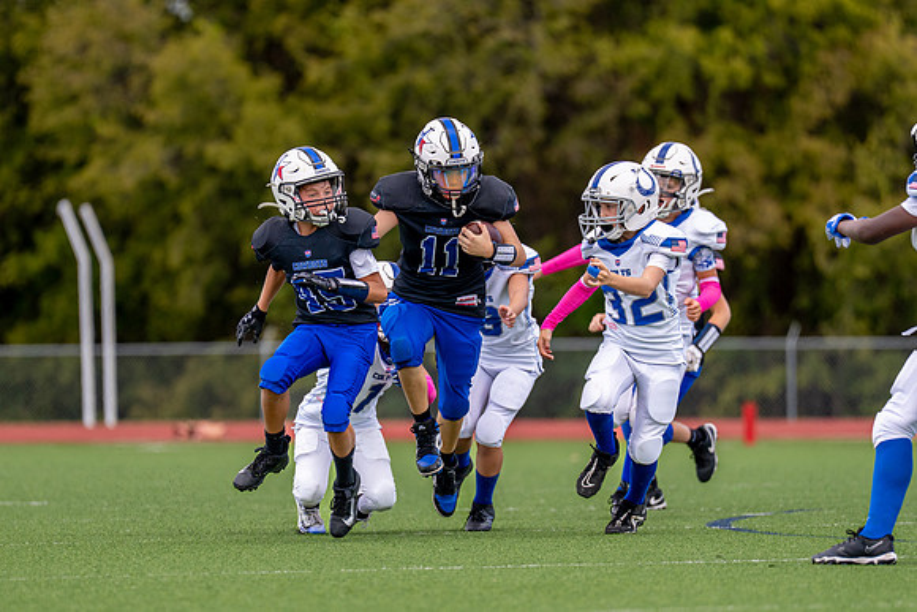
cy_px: 355
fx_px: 8402
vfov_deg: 4.2
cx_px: 403
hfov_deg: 6.2
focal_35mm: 330
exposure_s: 1/3200
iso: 400
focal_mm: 200
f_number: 2.8
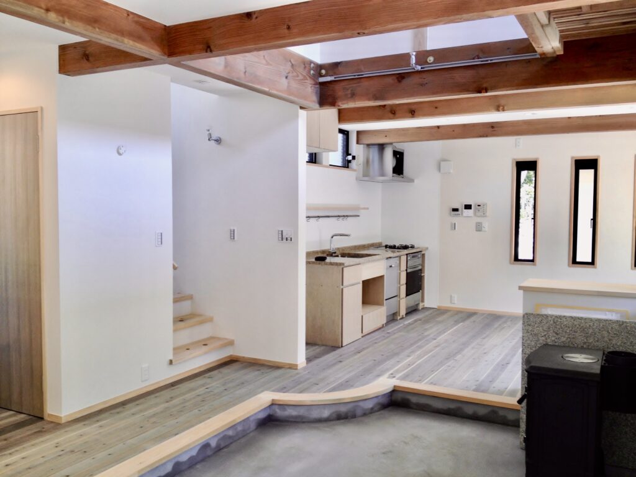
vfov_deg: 40.7
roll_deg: -0.3
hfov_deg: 52.6
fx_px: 643
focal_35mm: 35
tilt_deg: -5.4
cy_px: 238
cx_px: 318
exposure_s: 1/24
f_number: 2.4
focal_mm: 4.28
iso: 50
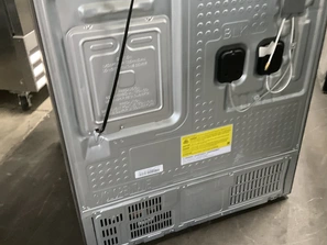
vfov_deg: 36.8
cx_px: 175
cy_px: 120
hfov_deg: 47.8
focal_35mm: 39
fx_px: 369
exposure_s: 1/30
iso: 500
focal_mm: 3
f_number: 1.8
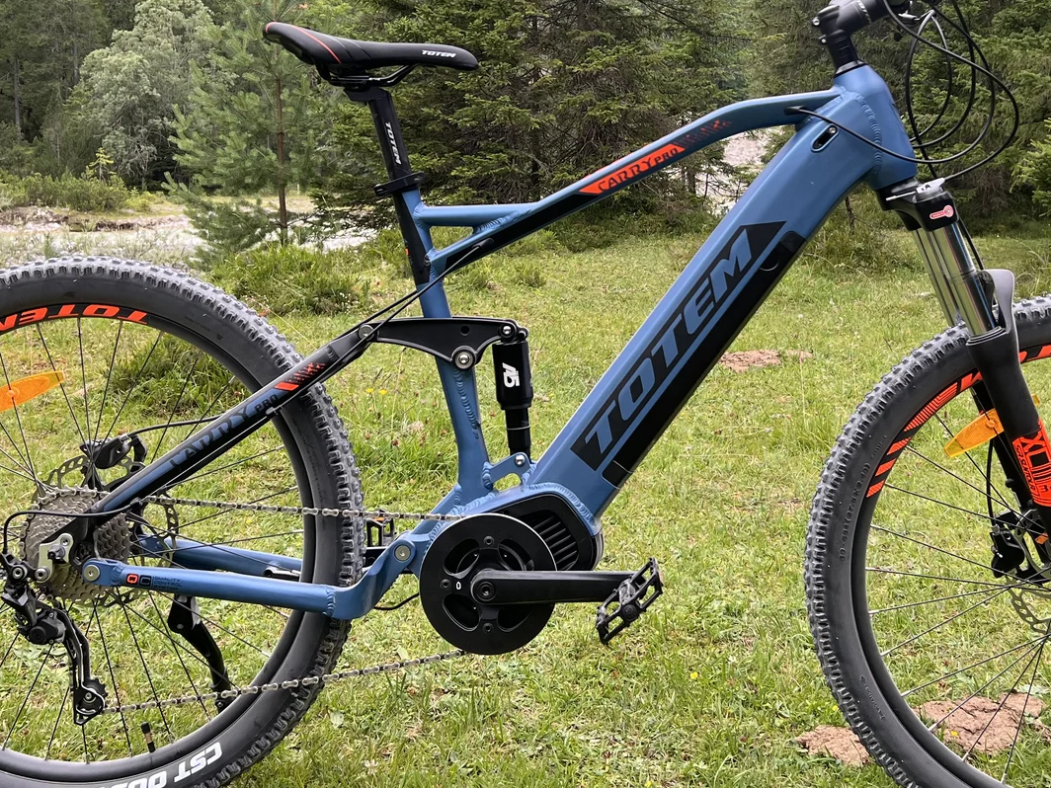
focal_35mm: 44
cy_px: 218
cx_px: 593
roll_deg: +0.4
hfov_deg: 42.9
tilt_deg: -3.5
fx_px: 1336
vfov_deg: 32.4
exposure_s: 1/121
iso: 80
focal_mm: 5.7
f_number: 1.5
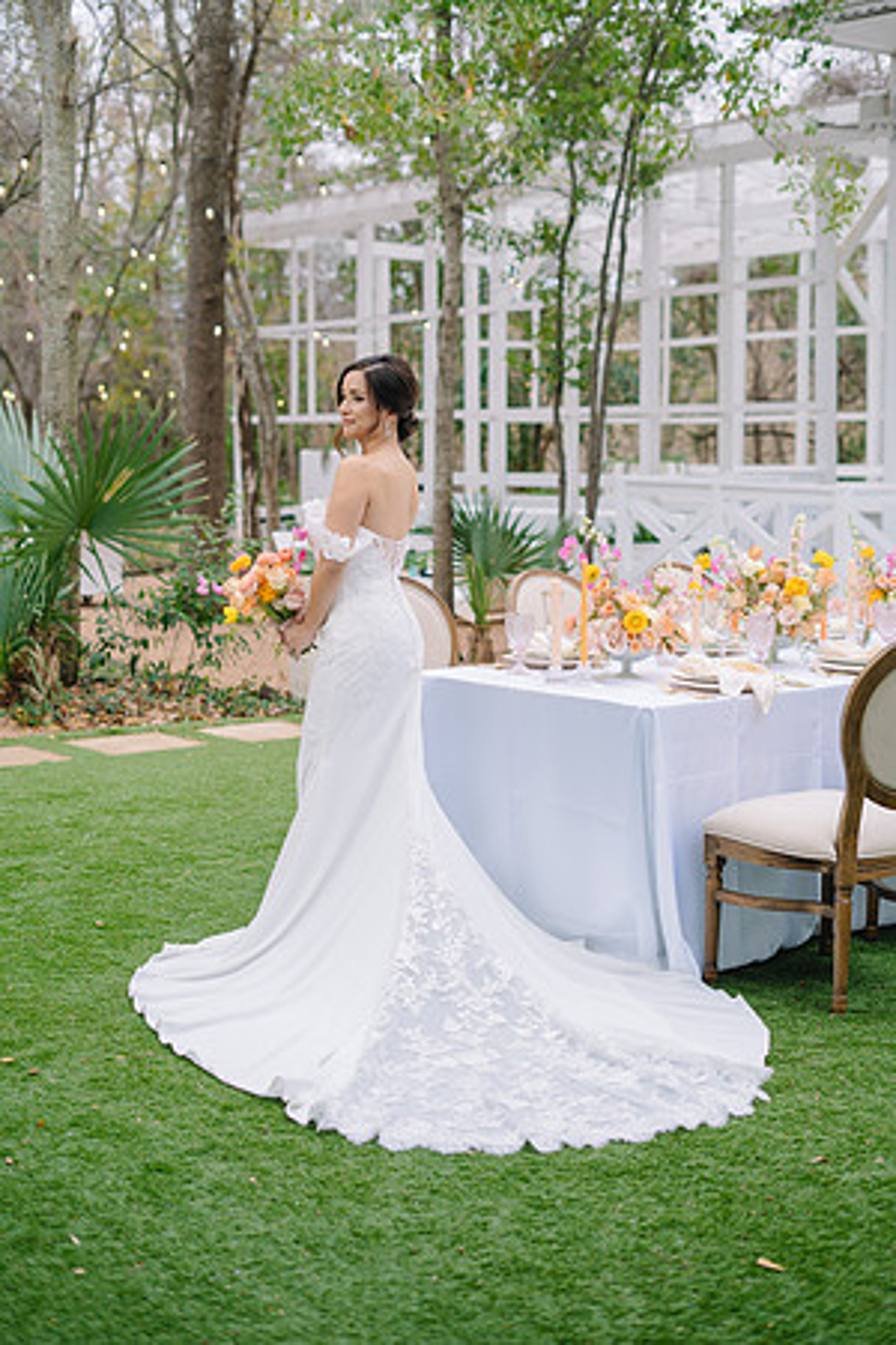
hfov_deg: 27.0
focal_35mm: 50
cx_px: 448
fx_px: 1867
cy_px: 672
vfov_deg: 39.6
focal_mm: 50
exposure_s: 1/200
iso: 80
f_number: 2.5
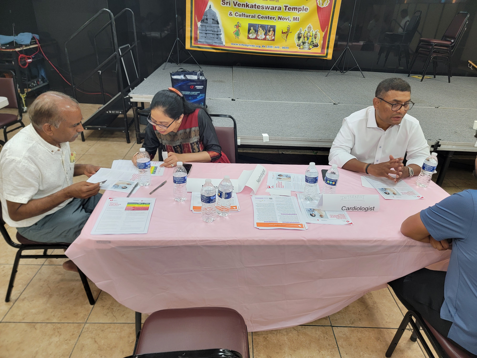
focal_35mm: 24
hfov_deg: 71.6
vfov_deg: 56.8
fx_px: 331
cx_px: 238
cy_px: 179
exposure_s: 1/120
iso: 250
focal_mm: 6.7
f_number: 1.8
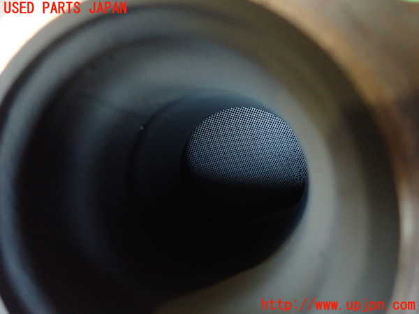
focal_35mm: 25
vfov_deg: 54.9
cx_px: 210
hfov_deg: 69.4
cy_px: 157
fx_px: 303
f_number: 2
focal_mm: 4.5
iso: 800
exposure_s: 1/20
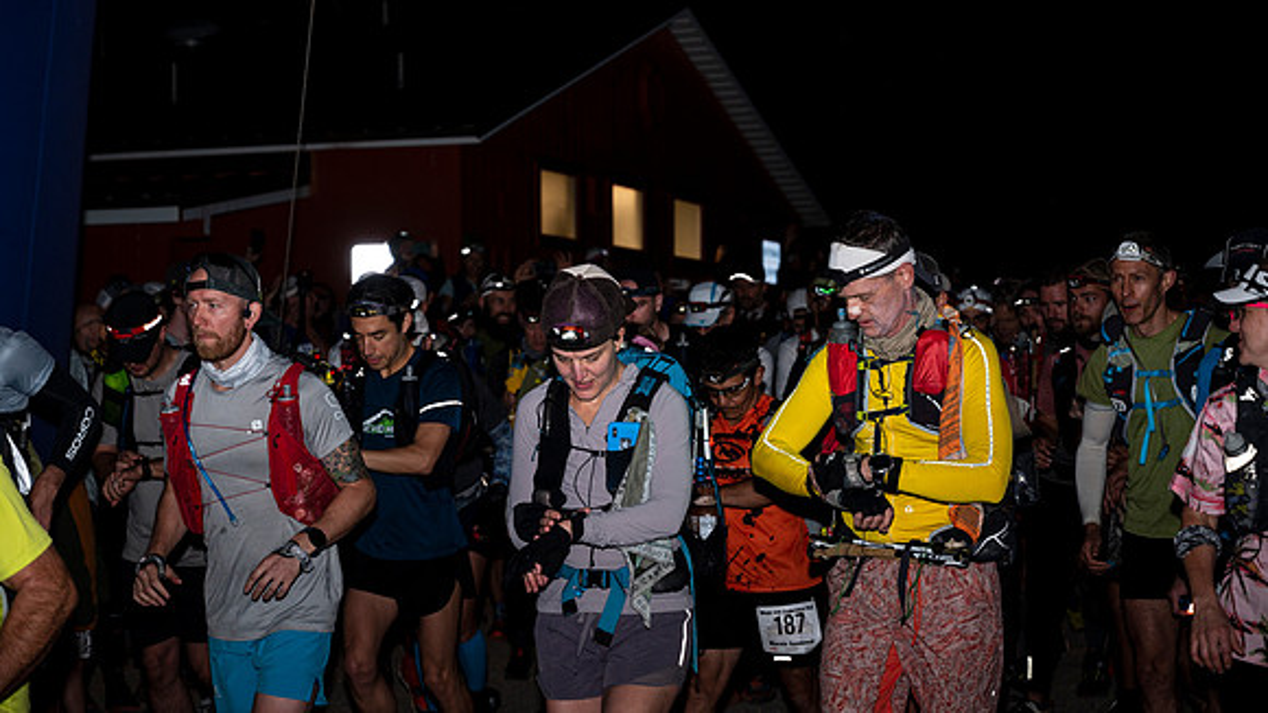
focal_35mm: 76
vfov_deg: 15.8
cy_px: 356
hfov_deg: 27.7
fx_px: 2568
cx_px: 634
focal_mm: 70
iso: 320
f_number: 4
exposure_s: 1/200
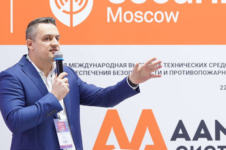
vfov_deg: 7.4
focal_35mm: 186
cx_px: 109
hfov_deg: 11.1
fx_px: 1166
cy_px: 69
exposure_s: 1/100
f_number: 3.2
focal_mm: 102
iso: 800
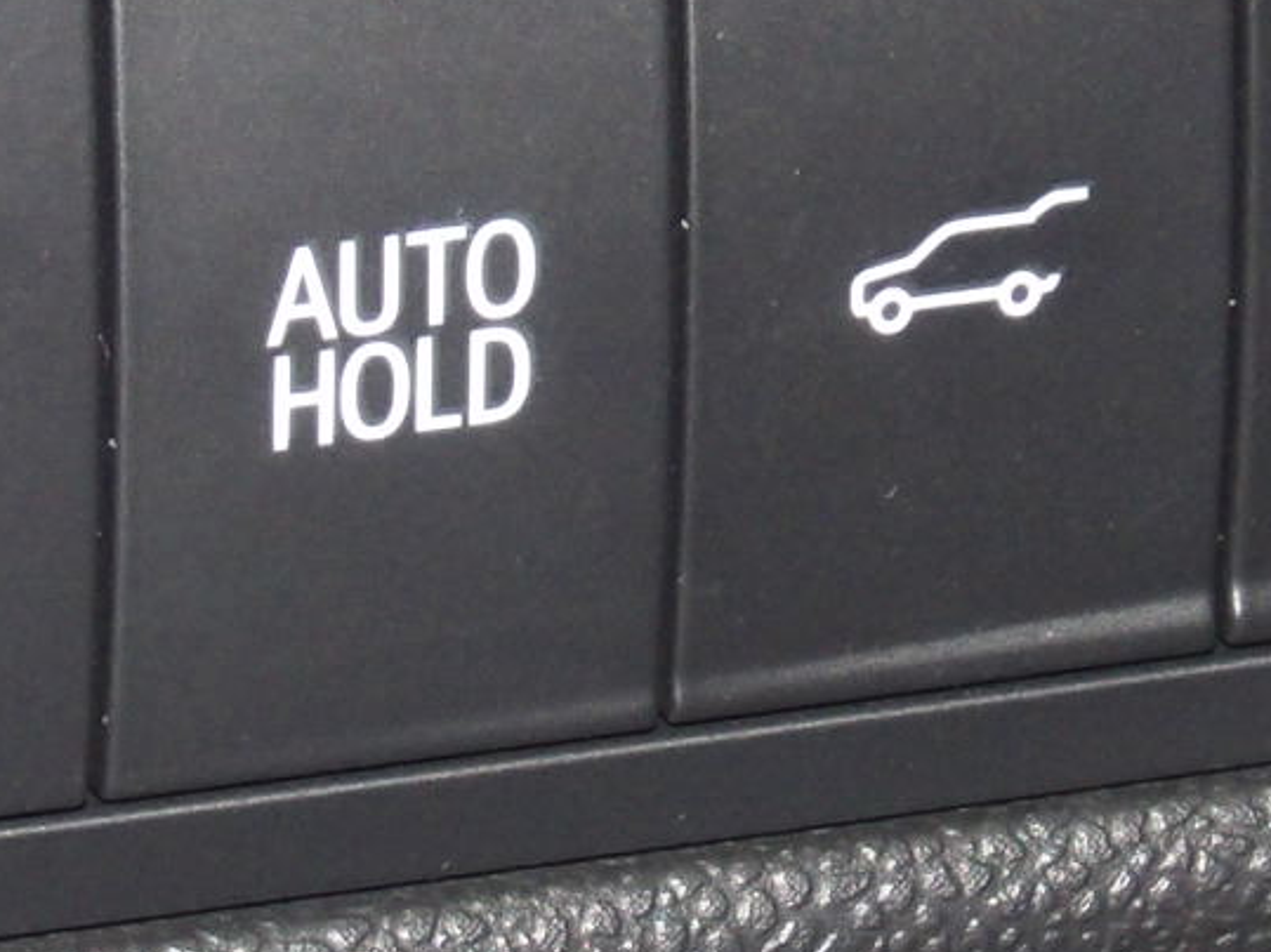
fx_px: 25256
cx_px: 818
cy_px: 297
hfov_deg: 2.9
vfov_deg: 2.2
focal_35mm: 688
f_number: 4.3
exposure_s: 1/35
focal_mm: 25.6
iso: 250
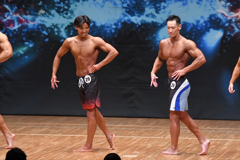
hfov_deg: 7.6
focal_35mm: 270
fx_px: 1799
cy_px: 80
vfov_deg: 5.1
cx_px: 120
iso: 8000
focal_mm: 180
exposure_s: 1/400
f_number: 5.6
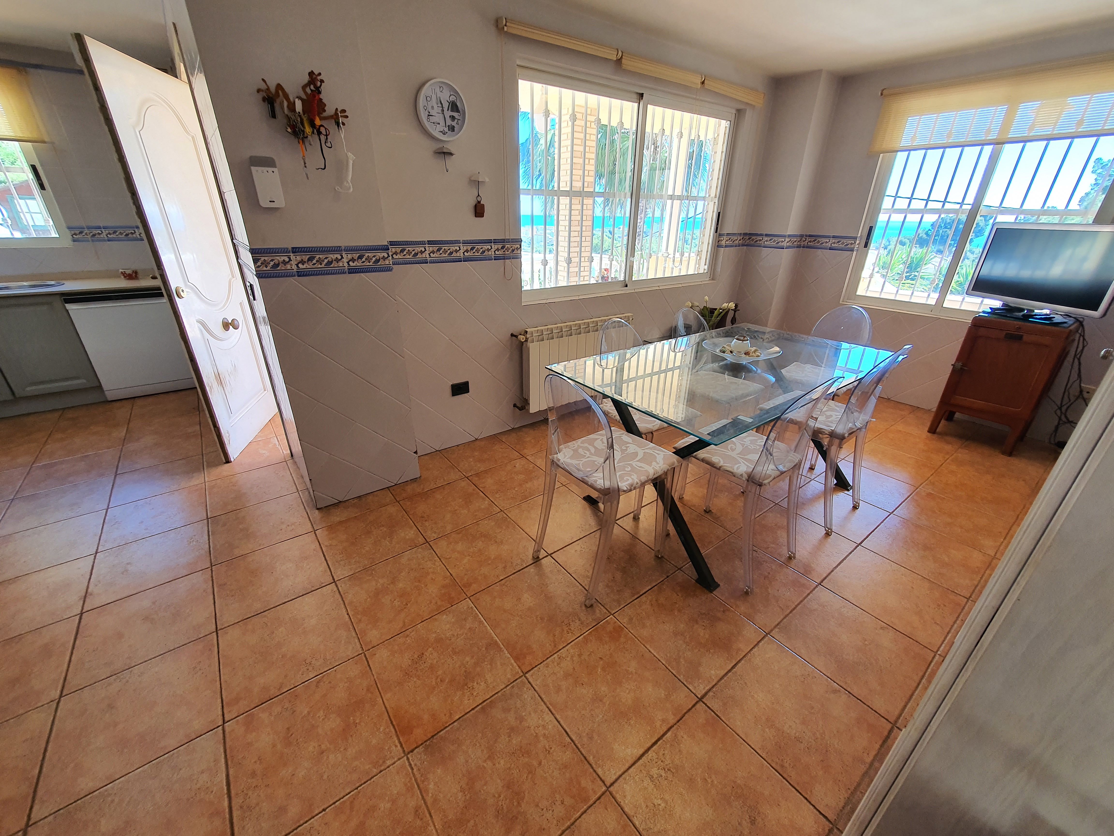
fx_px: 418
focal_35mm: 13
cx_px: 557
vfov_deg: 89.9
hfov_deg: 106.2
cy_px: 418
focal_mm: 1.8
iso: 64
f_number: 2.2
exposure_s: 1/100
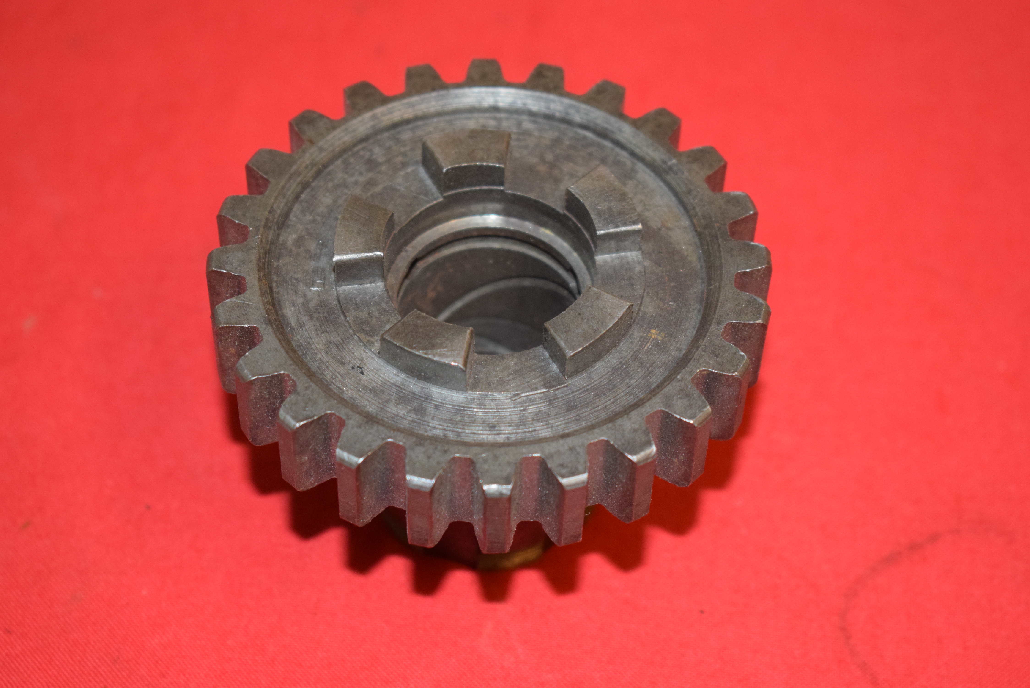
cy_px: 344
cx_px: 515
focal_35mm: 82
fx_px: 2361
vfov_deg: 16.6
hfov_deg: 24.6
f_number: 5.6
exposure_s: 1/125
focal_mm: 55
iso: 2000
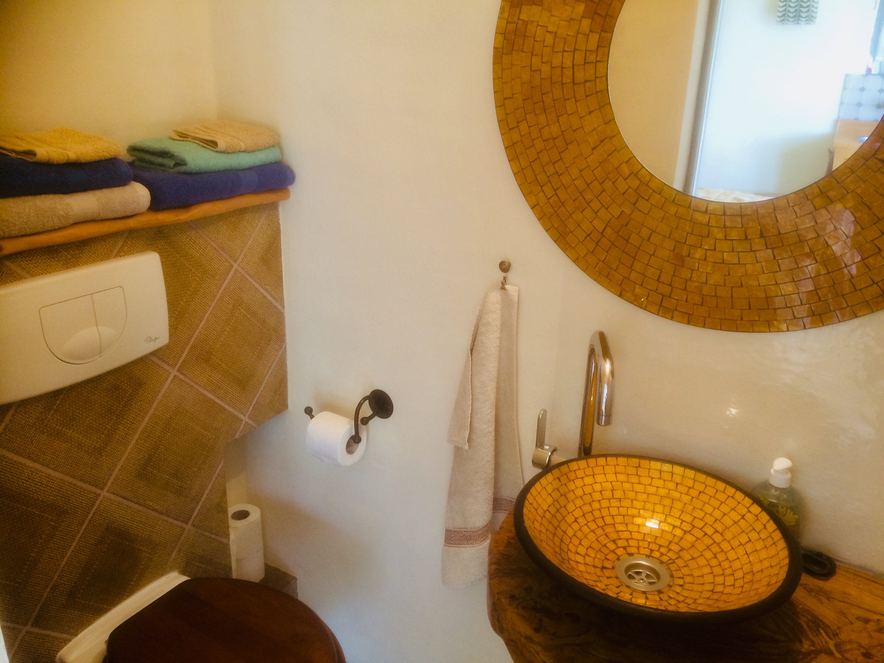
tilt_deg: -20.8
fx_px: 741
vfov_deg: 48.2
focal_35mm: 29
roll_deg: -1.9
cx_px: 442
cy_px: 332
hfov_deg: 61.7
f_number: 2.2
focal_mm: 4.15
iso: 100
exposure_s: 1/33
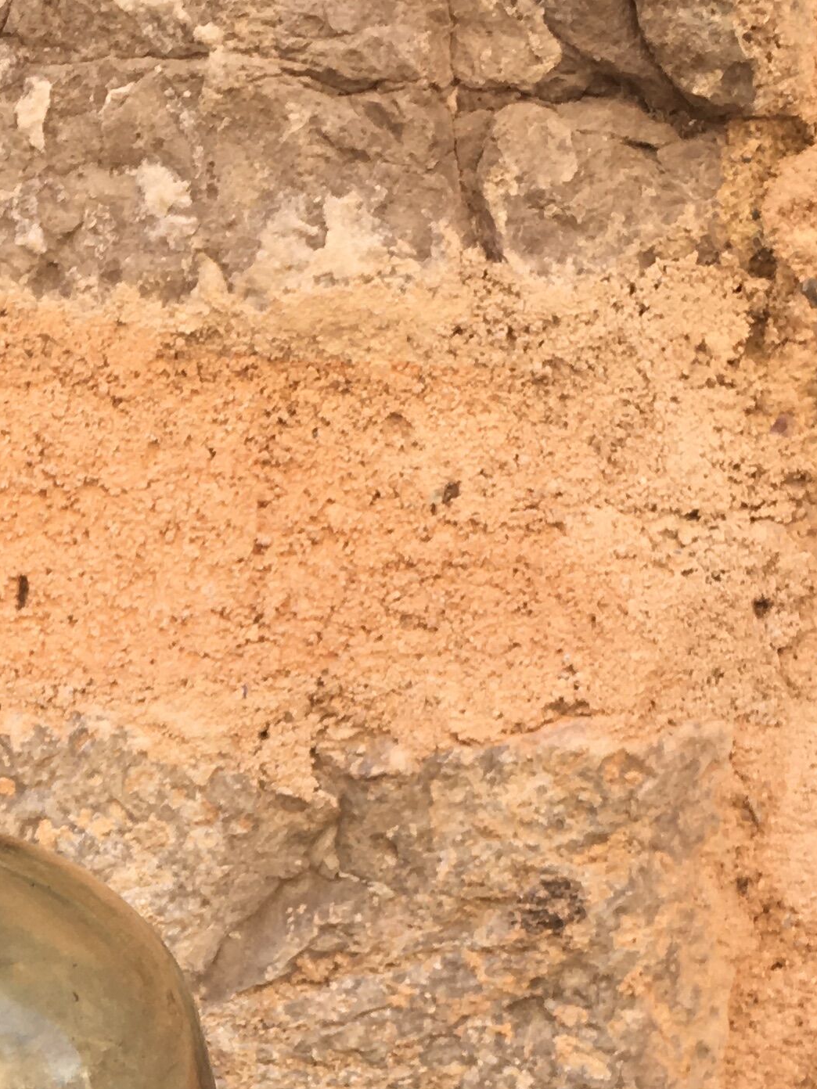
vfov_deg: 22.7
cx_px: 4
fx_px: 2643
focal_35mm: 84
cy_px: 975
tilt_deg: -12.0
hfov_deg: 17.2
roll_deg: -1.3
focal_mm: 4.15
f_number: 2.2
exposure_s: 1/212
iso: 25
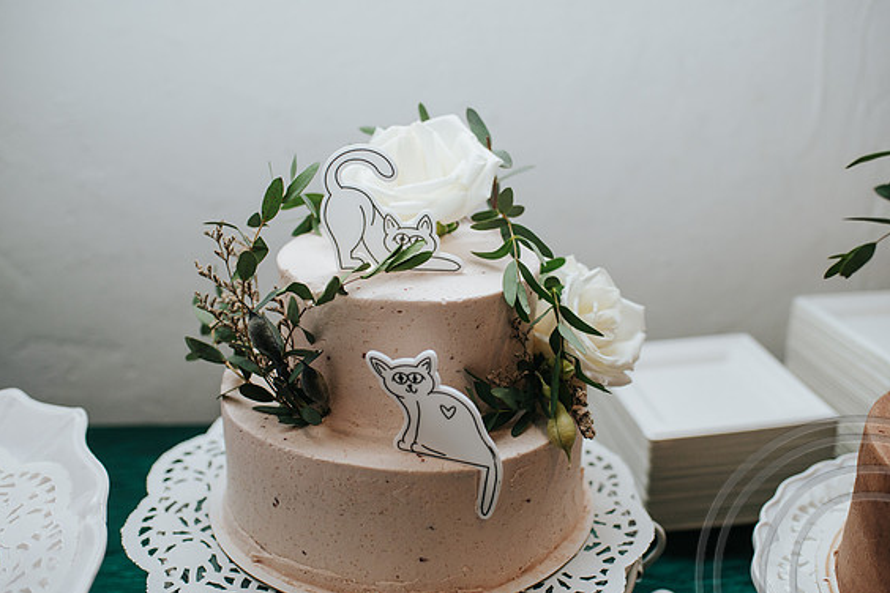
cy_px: 303
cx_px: 451
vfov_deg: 36.9
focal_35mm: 36
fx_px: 890
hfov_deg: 53.1
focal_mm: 35
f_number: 2.8
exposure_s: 1/200
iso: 1000
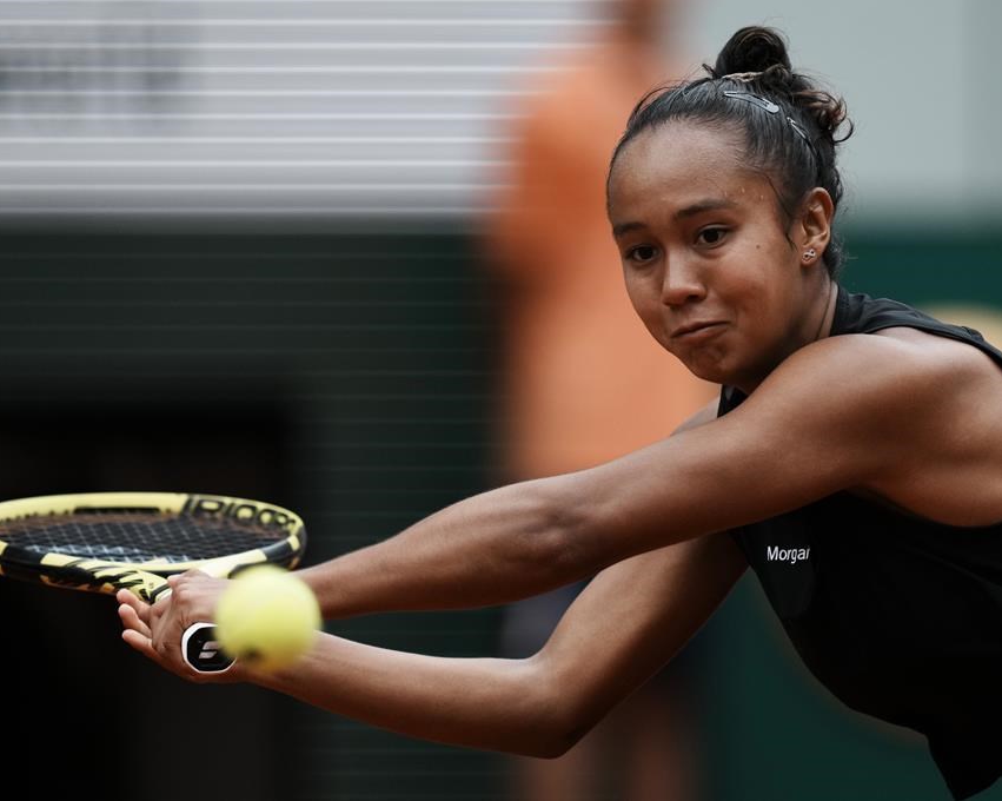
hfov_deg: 4.3
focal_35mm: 452
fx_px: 13398
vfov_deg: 3.4
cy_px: 400
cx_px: 538
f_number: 2.8
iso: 800
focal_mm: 400
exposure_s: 1/5000
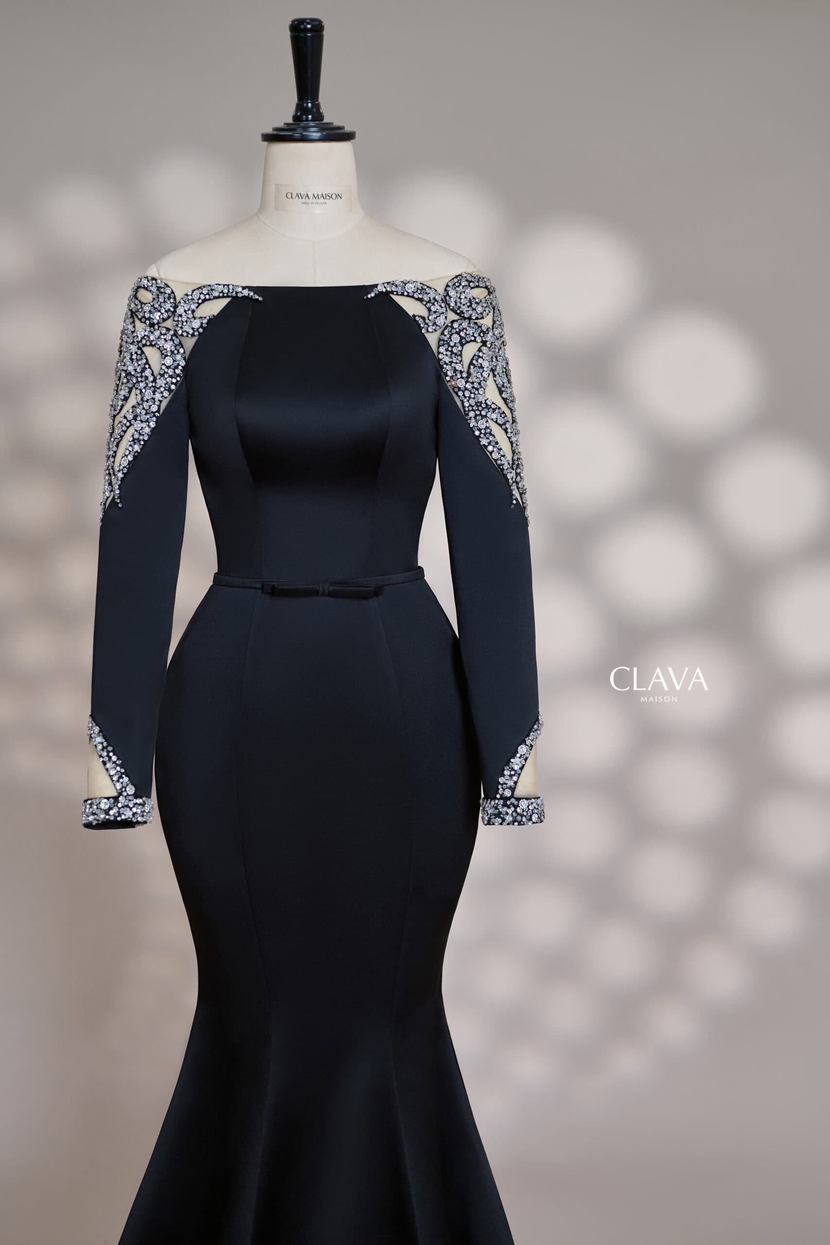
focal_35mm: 50
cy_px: 622
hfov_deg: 27.0
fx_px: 1729
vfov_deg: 39.6
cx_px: 415
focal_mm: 50
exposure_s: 1/200
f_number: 3.2
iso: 1000
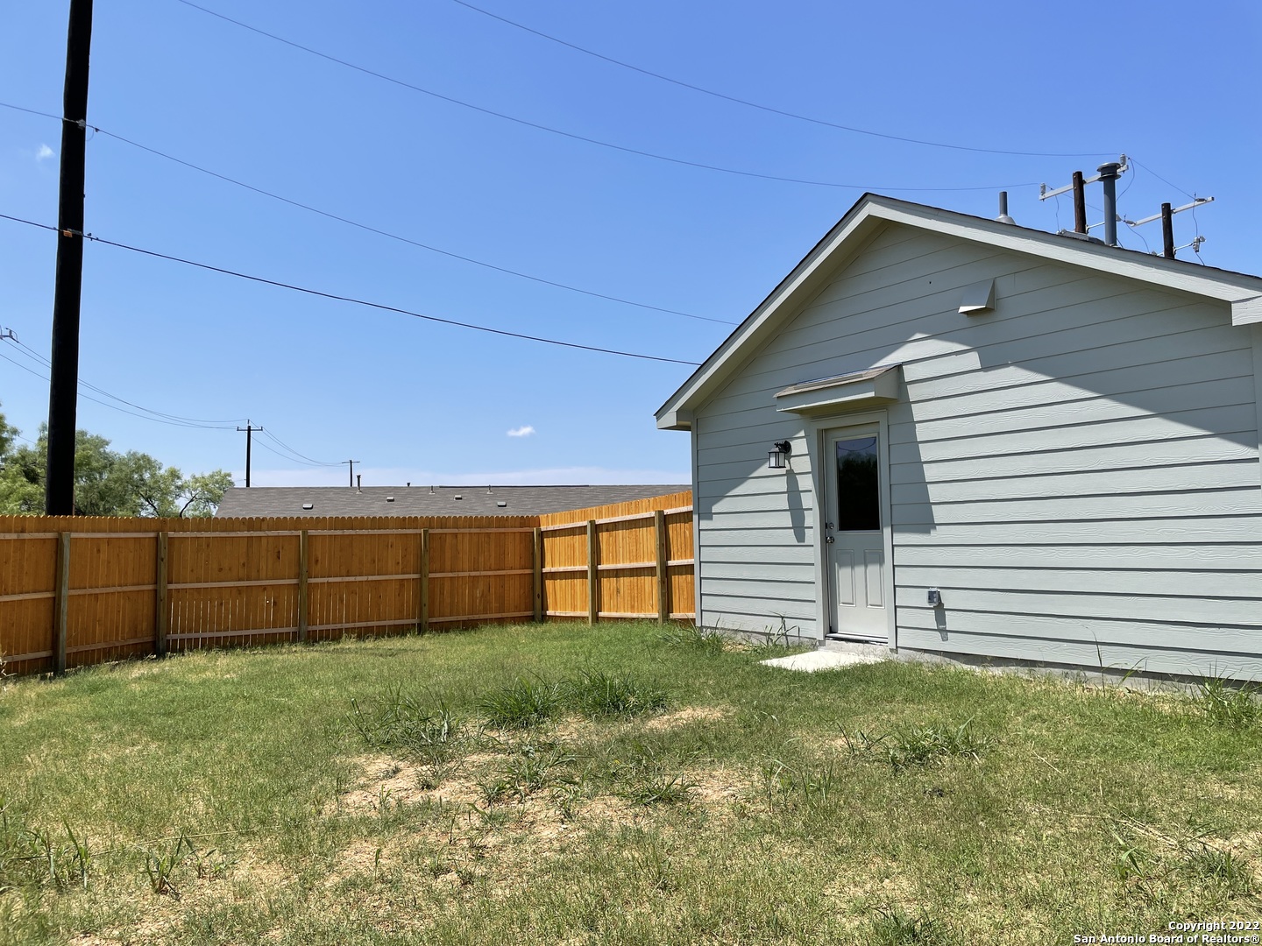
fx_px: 948
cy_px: 473
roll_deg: +0.9
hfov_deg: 67.3
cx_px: 631
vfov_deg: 53.1
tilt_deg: +3.7
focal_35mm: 26
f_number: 1.6
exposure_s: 1/4132
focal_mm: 4.2
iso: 32
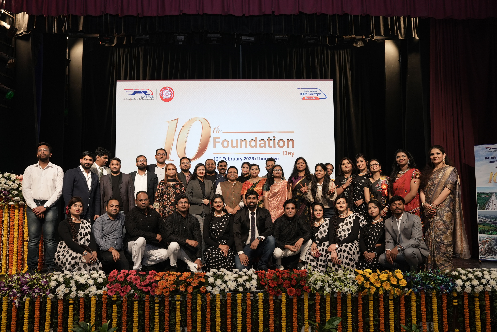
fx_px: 428
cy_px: 166
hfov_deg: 60.3
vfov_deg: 42.4
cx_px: 248
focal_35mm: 31
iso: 640
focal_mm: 31
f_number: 3.2
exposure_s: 1/125
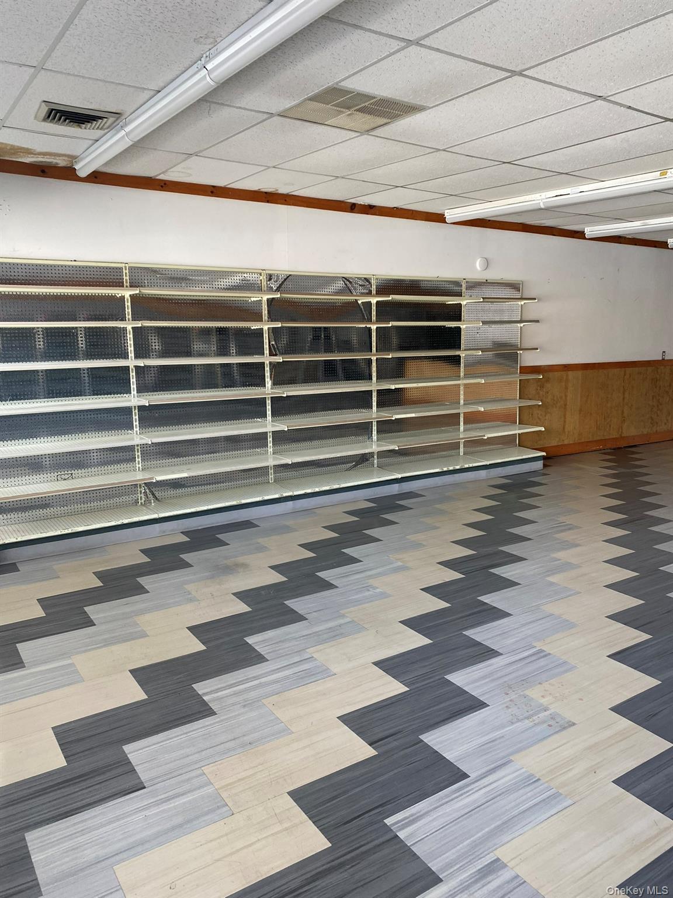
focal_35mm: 26
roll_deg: +0.7
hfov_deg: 53.1
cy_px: 449
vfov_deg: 67.3
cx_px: 336
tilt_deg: -9.1
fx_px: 674
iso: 100
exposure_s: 1/121
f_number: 1.8
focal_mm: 4.25
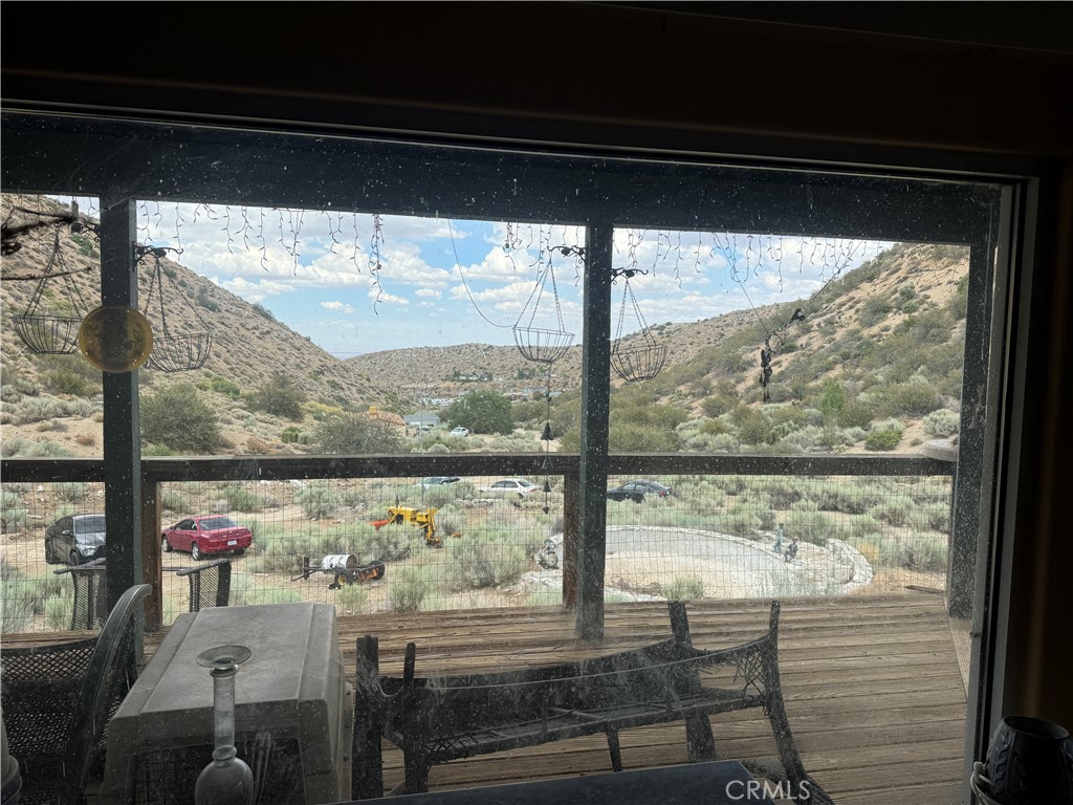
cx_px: 536
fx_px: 744
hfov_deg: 71.6
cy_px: 402
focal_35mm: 24
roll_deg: -1.1
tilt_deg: -4.5
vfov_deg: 56.8
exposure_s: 1/1597
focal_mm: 6.76
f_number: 1.78
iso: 80
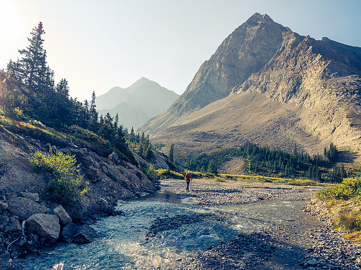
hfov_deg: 71.6
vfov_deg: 56.8
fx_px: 250
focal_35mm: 24
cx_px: 180
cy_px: 135
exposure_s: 1/250
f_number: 8
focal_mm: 12
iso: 200
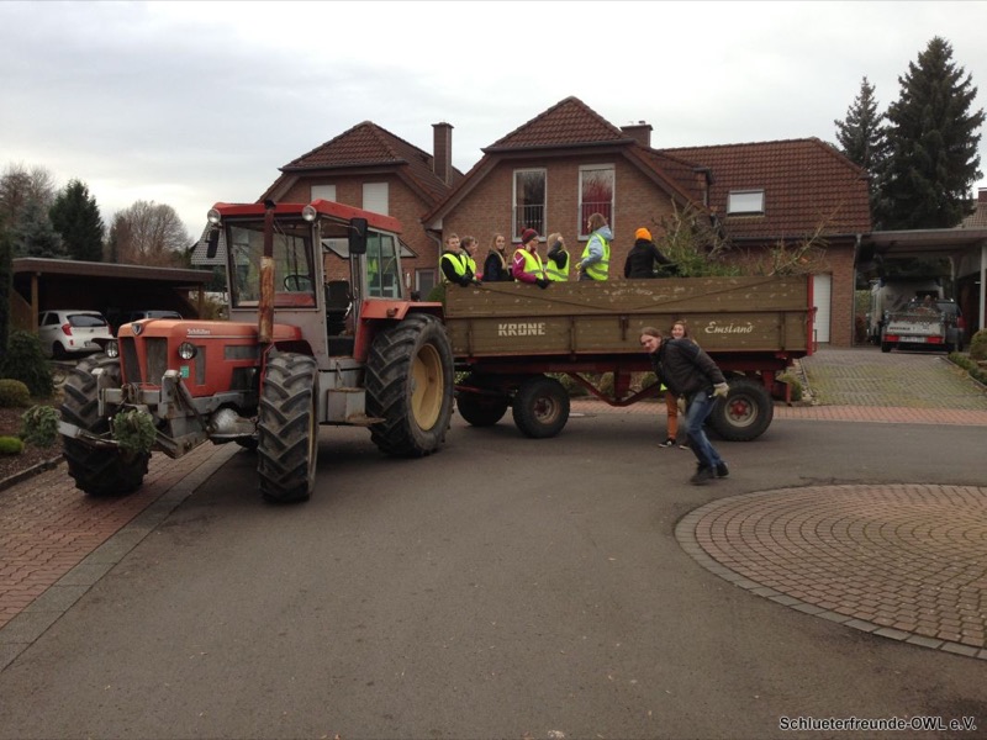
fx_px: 941
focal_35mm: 33
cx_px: 494
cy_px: 370
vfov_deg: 42.9
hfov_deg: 55.4
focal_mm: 4.13
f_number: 2.4
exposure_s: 1/247
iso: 50
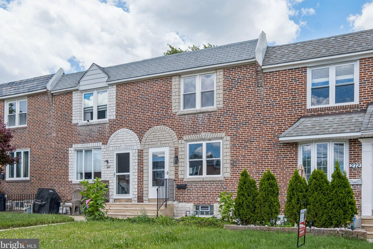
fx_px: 352
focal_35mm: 34
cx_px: 190
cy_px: 124
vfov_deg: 38.9
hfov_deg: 55.8
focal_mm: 21.9
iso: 250
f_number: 8
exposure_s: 1/280
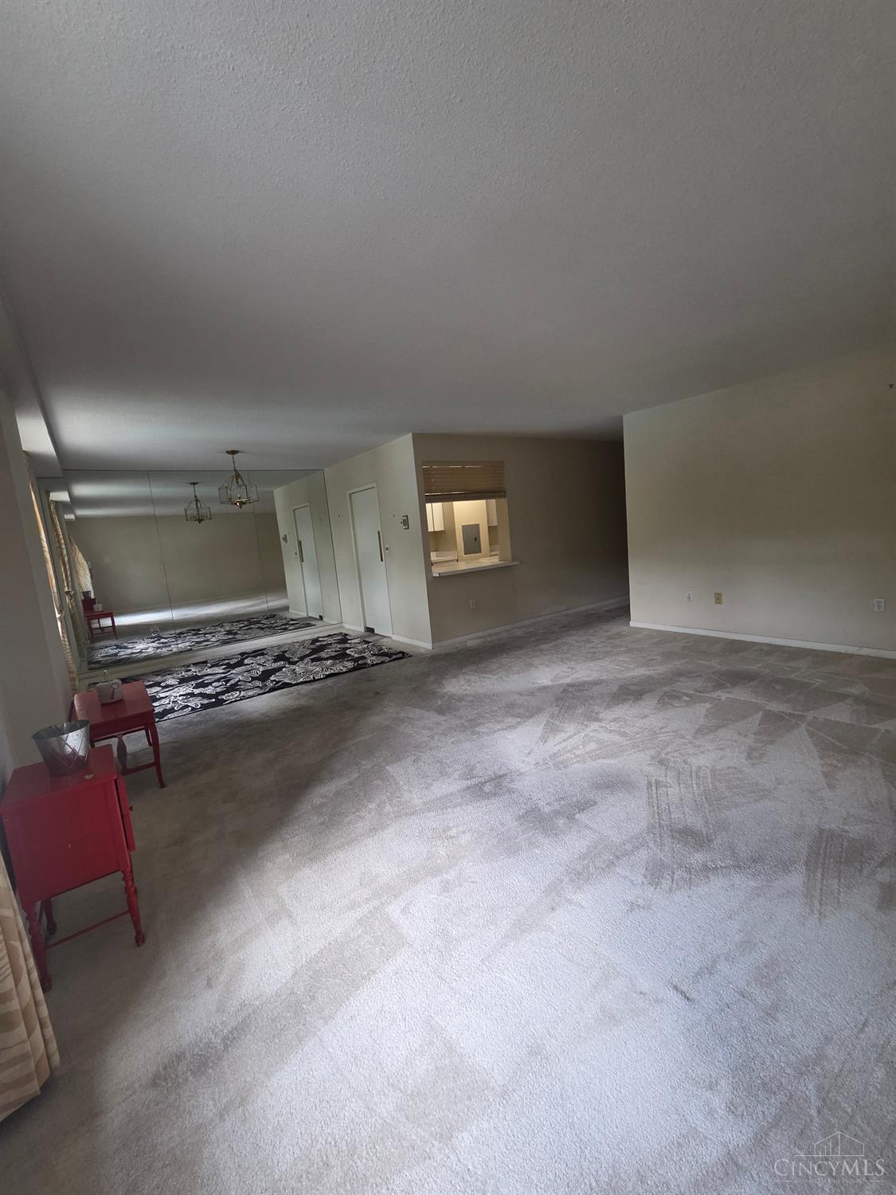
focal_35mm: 13
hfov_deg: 89.9
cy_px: 598
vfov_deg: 106.2
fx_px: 449
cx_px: 448
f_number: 2.2
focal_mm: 2.2
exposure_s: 1/60
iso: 200
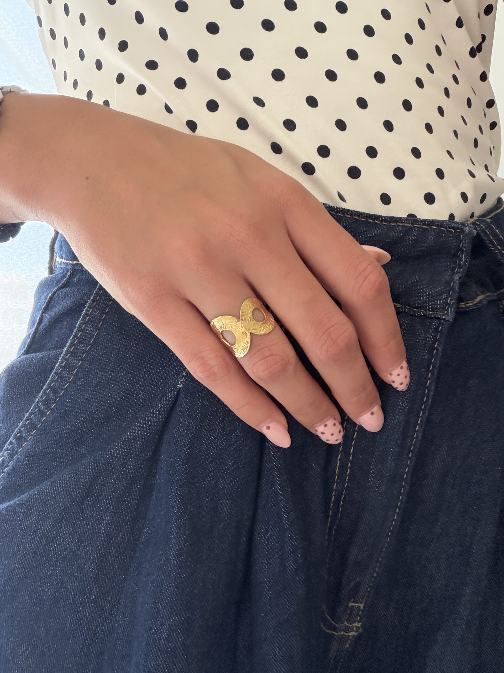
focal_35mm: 30
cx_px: 252
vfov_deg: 60.0
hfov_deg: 46.8
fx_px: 582
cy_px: 336
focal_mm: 2.71
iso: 320
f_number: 1.9
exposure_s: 1/59
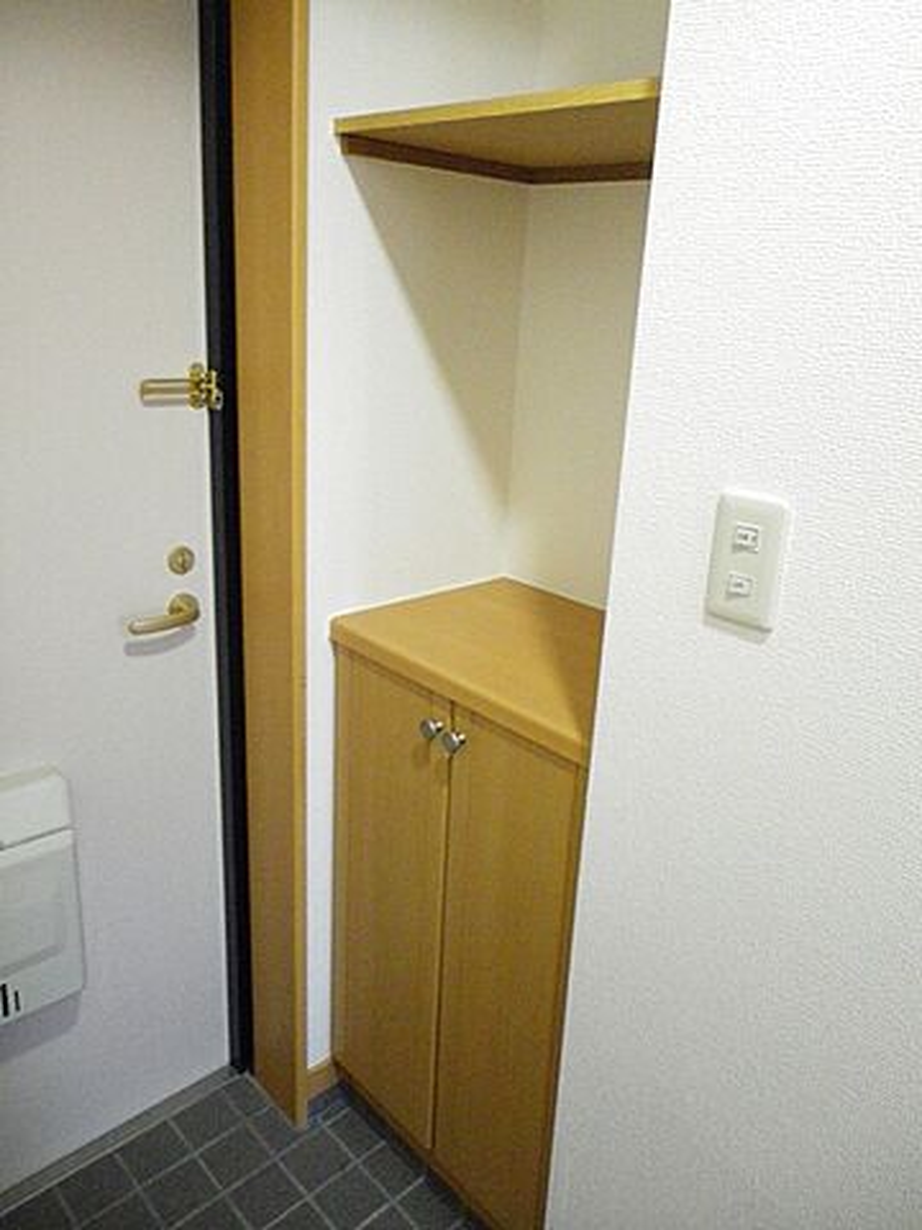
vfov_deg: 63.4
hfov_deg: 49.7
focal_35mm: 28
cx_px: 461
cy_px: 615
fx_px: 994
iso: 1000
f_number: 2.6
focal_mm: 4.9
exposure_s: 1/60
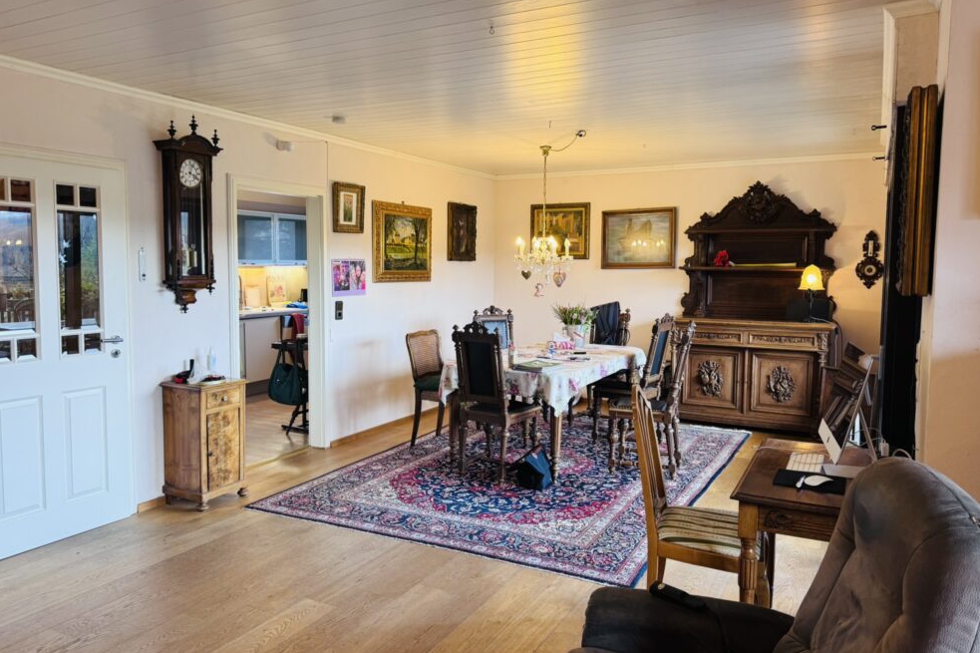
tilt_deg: -4.3
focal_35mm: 26
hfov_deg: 69.4
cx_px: 490
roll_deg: -0.4
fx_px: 708
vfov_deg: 49.5
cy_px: 322
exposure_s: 1/50
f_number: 1.78
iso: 125
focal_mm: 6.76
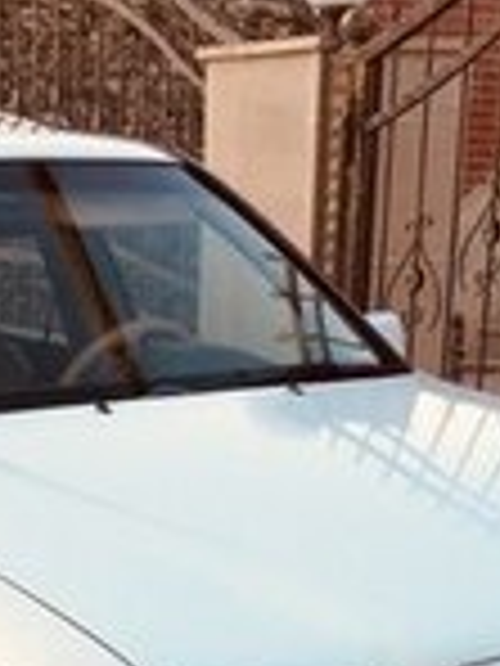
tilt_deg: -25.9
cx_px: 18
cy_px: 1089
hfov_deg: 15.0
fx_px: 1868
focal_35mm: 97
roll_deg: +1.1
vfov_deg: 17.5
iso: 40
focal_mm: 4.15
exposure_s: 1/100
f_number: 2.2
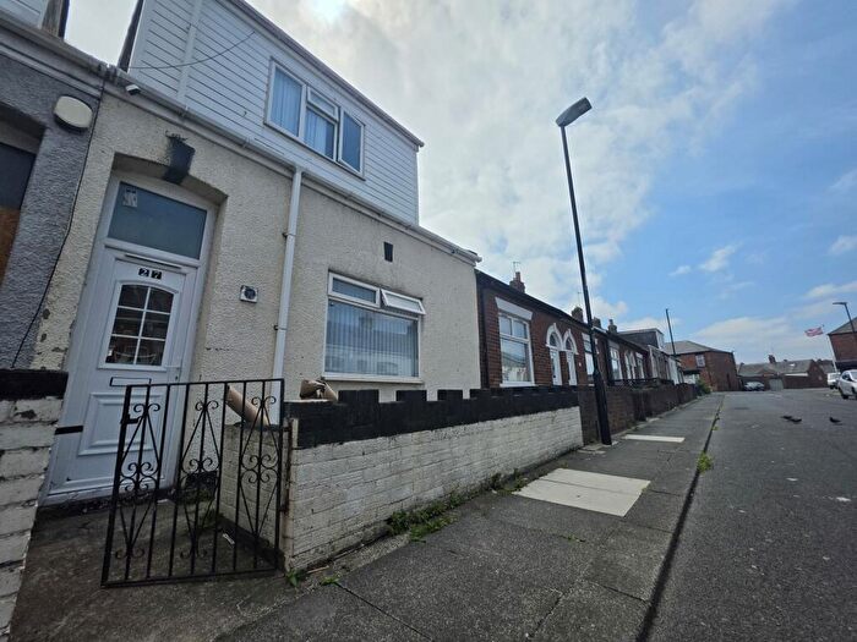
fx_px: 322
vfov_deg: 89.9
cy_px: 321
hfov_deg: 106.2
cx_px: 428
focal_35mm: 13
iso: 32
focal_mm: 2.2
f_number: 1.9
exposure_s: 1/5927
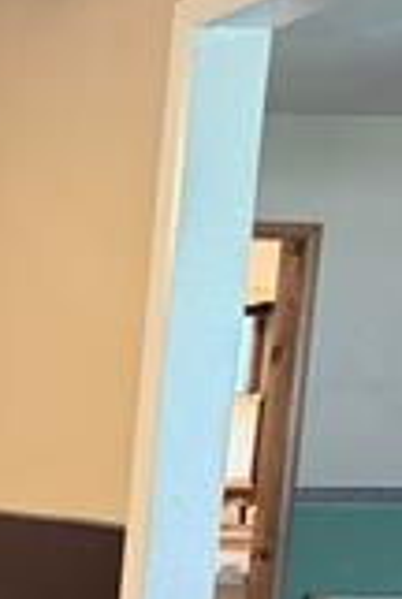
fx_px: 1651
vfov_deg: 19.6
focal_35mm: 99
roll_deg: -0.7
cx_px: -718
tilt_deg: -8.7
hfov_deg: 10.6
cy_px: 673
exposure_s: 1/60
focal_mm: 6.76
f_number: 1.78
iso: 400
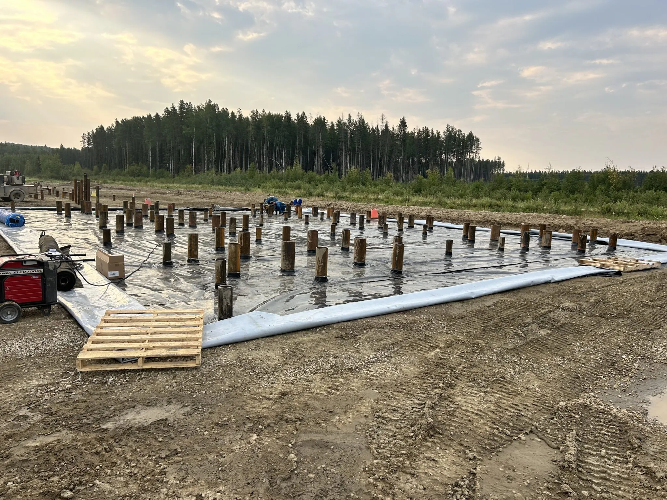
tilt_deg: -7.0
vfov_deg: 53.1
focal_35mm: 26
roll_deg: -0.9
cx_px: 334
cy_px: 250
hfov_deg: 67.3
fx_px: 501
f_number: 1.5
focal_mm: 5.7
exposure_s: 1/1280
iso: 50
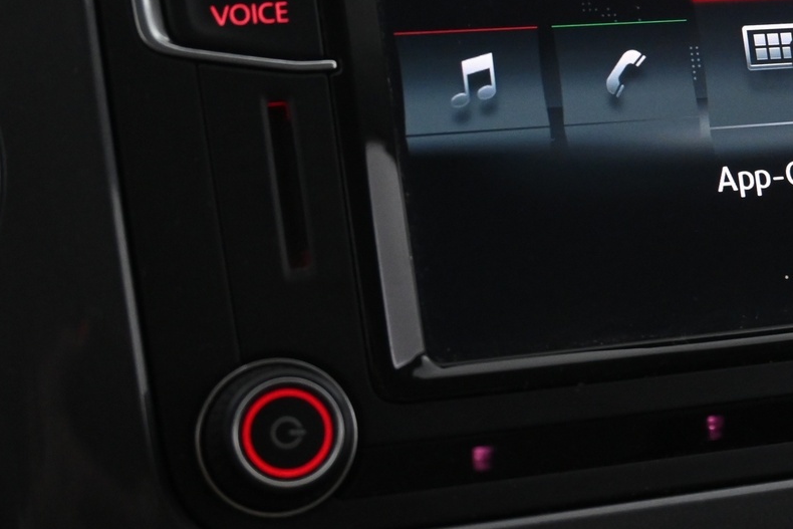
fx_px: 1796
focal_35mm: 82
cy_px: 182
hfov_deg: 23.9
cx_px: 773
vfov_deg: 16.7
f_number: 4.5
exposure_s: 1/40
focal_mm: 26.5
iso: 2000
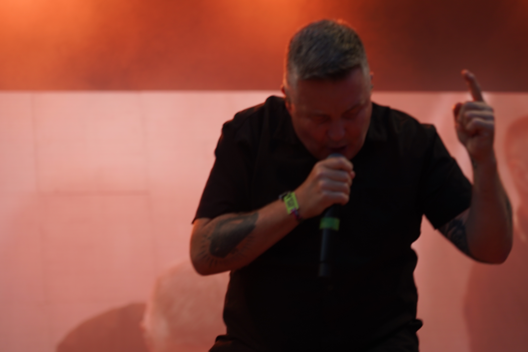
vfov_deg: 13.0
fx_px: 1540
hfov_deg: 19.5
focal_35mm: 105
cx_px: 264
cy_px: 176
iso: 400
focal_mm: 105
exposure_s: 1/160
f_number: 4
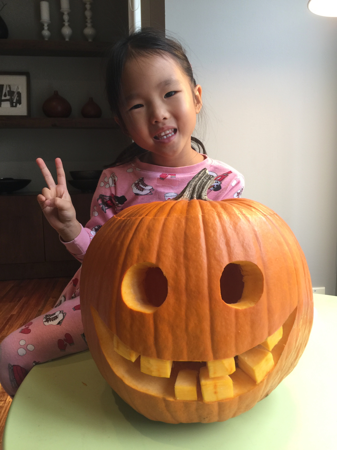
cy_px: 225
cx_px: 168
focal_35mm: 29
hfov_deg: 48.2
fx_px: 376
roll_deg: +1.0
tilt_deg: -6.3
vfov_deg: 61.7
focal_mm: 4.15
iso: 32
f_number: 2.2
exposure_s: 1/30
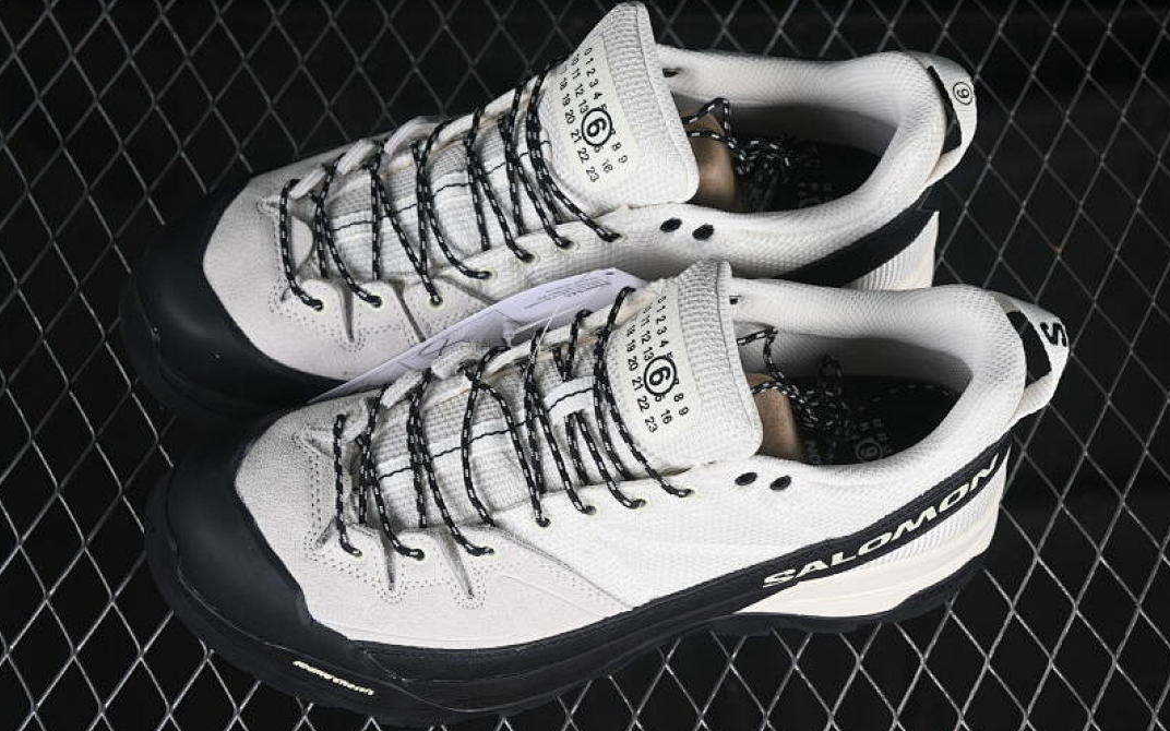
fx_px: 2455
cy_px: 366
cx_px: 586
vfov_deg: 16.9
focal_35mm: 77
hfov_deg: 26.8
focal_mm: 50
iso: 160
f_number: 7.1
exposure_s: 1/80
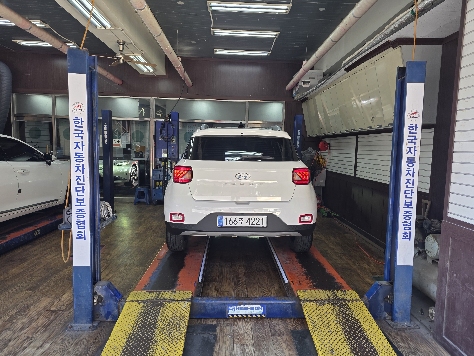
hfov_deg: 73.9
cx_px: 237
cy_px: 178
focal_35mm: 23
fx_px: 315
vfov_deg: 58.9
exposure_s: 1/120
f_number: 1.7
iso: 50
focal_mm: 6.25
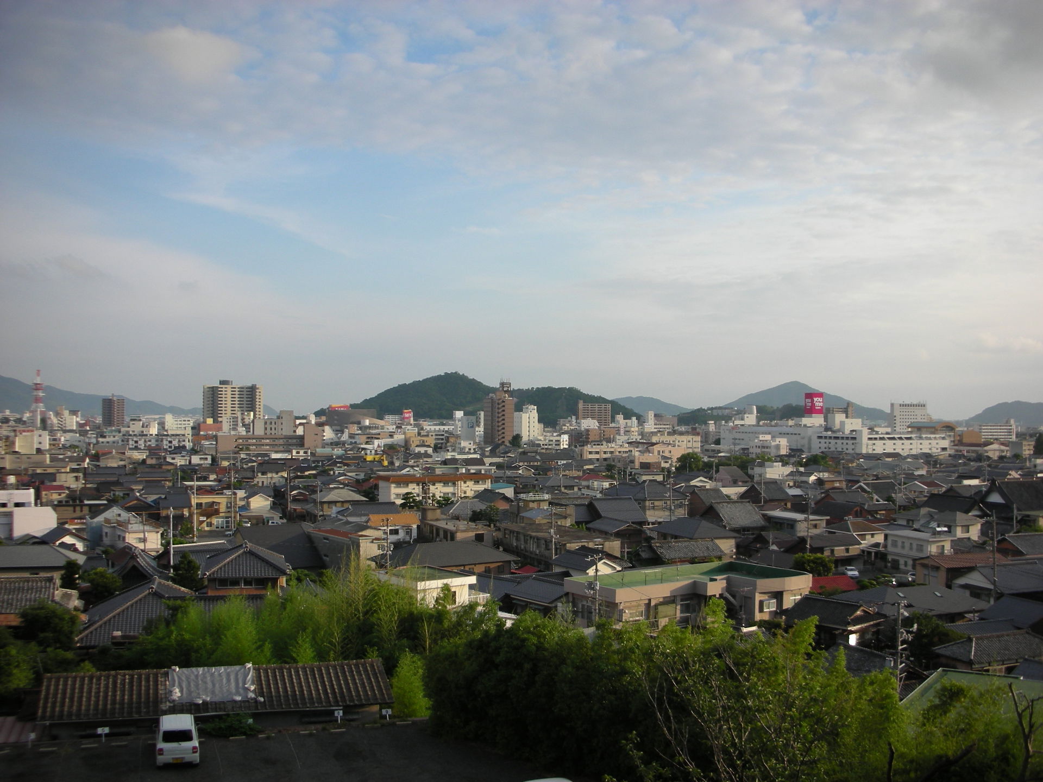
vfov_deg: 40.7
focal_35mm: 35
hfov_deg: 52.6
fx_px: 1055
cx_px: 522
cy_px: 391
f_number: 3
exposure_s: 1/431
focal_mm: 5.8
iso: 50
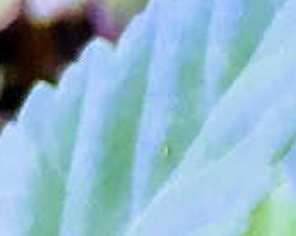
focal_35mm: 262
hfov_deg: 6.8
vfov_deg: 5.6
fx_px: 2293
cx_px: 852
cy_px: 641
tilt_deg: -52.9
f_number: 2.2
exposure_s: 1/40
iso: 32
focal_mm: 4.15
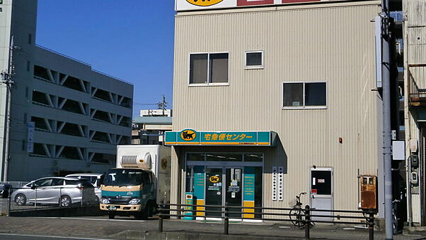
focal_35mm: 55
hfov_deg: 37.9
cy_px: 105
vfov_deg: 21.8
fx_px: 621
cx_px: 216
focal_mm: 8.3
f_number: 9.7
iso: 80
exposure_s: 1/500
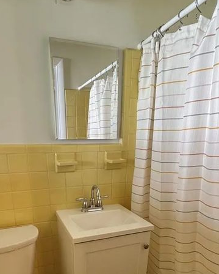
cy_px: 205
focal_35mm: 26
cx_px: 95
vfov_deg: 62.3
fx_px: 210
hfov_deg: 54.8
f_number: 2.2
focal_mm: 2.22
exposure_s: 1/120
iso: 250
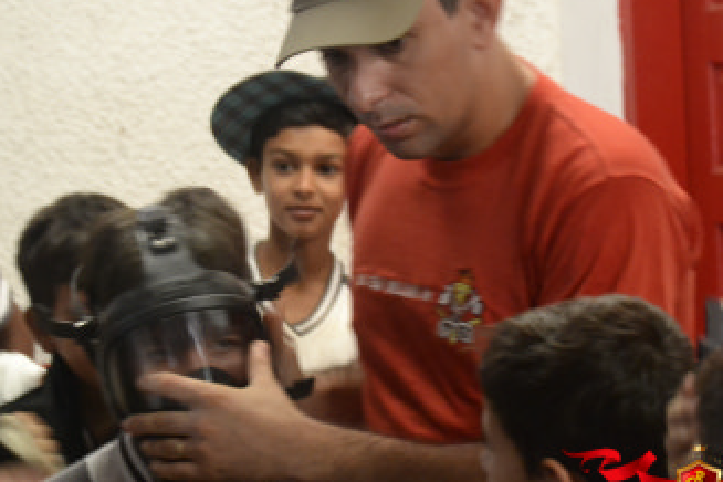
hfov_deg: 12.0
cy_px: 229
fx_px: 3449
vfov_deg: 8.0
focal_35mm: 172
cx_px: 321
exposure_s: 1/25
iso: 3200
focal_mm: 75
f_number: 5.3
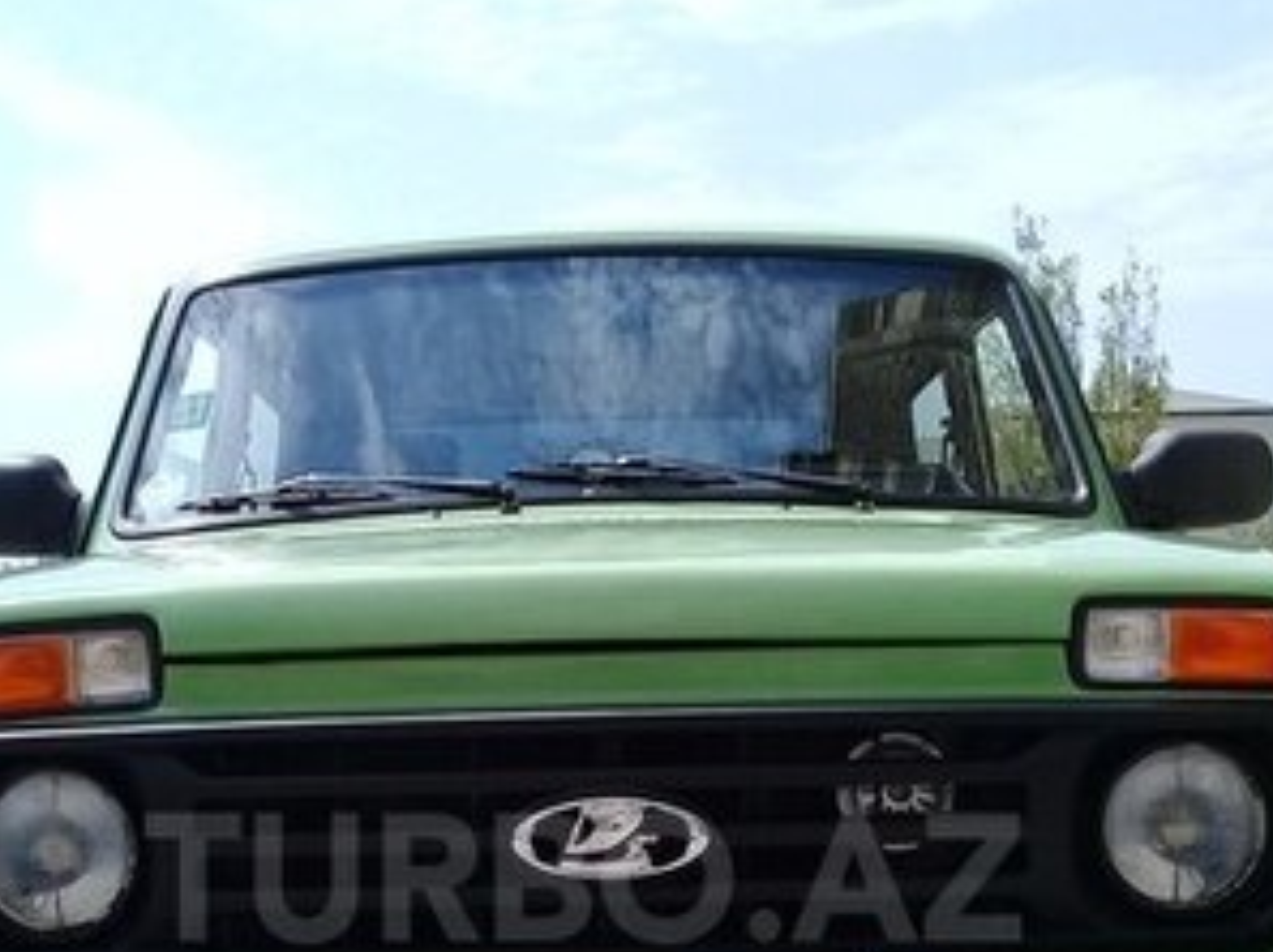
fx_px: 2534
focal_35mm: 69
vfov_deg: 20.8
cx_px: 583
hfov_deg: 28.2
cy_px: 877
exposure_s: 1/1205
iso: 50
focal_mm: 3.3
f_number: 2.2
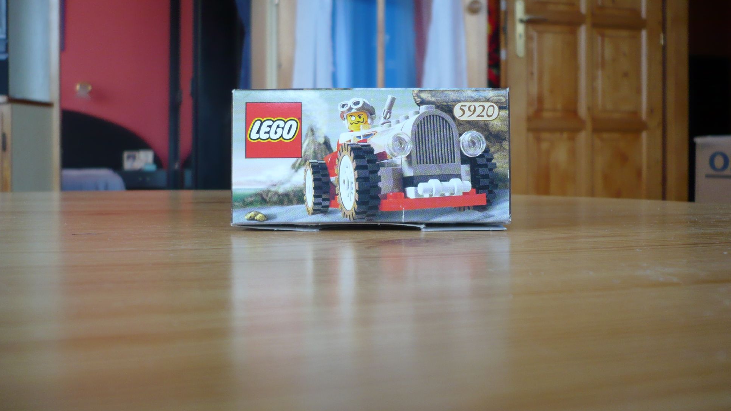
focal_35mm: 39
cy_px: 164
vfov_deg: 30.3
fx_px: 756
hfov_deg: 51.6
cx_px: 367
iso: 100
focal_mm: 5.8
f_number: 2.8
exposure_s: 1/30
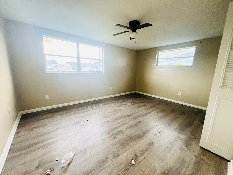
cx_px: 116
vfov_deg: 89.9
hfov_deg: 106.2
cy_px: 88
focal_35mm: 13
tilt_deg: -10.8
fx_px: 88
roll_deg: -0.7
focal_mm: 1.57
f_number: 1.8
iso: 250
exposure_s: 1/99
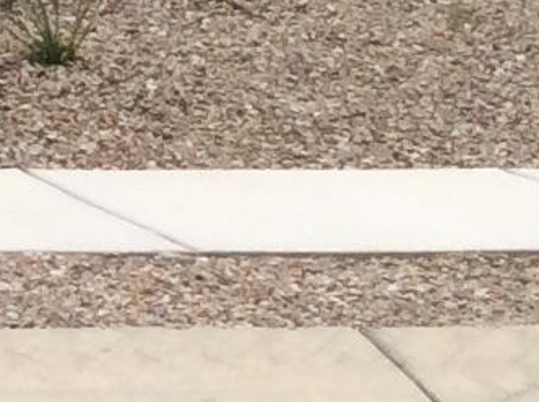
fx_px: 4011
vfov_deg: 5.5
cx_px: -1477
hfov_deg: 6.5
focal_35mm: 258
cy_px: -668
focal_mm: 3.3
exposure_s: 1/3185
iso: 32
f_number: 2.4
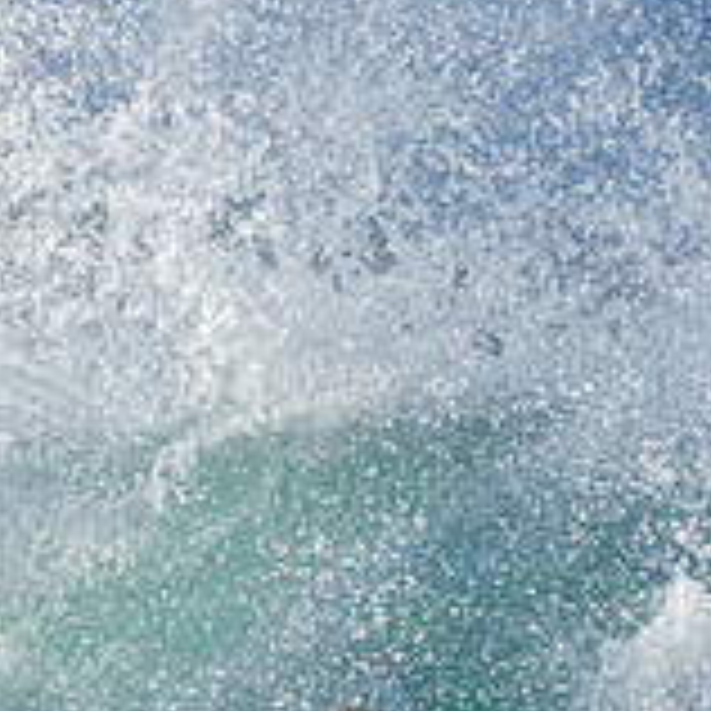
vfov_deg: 0.8
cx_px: 148
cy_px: 839
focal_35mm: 2335
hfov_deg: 0.8
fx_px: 54261
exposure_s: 1/1250
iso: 220
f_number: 5.6
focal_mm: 500
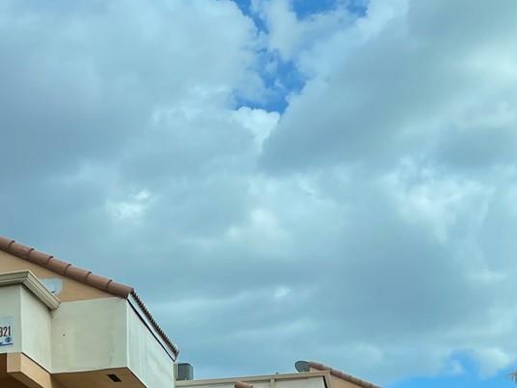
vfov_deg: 17.6
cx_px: -48
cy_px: 514
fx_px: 1165
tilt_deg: +9.3
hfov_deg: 23.5
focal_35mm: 78
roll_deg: -2.1
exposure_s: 1/1916
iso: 32
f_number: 1.6
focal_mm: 4.2
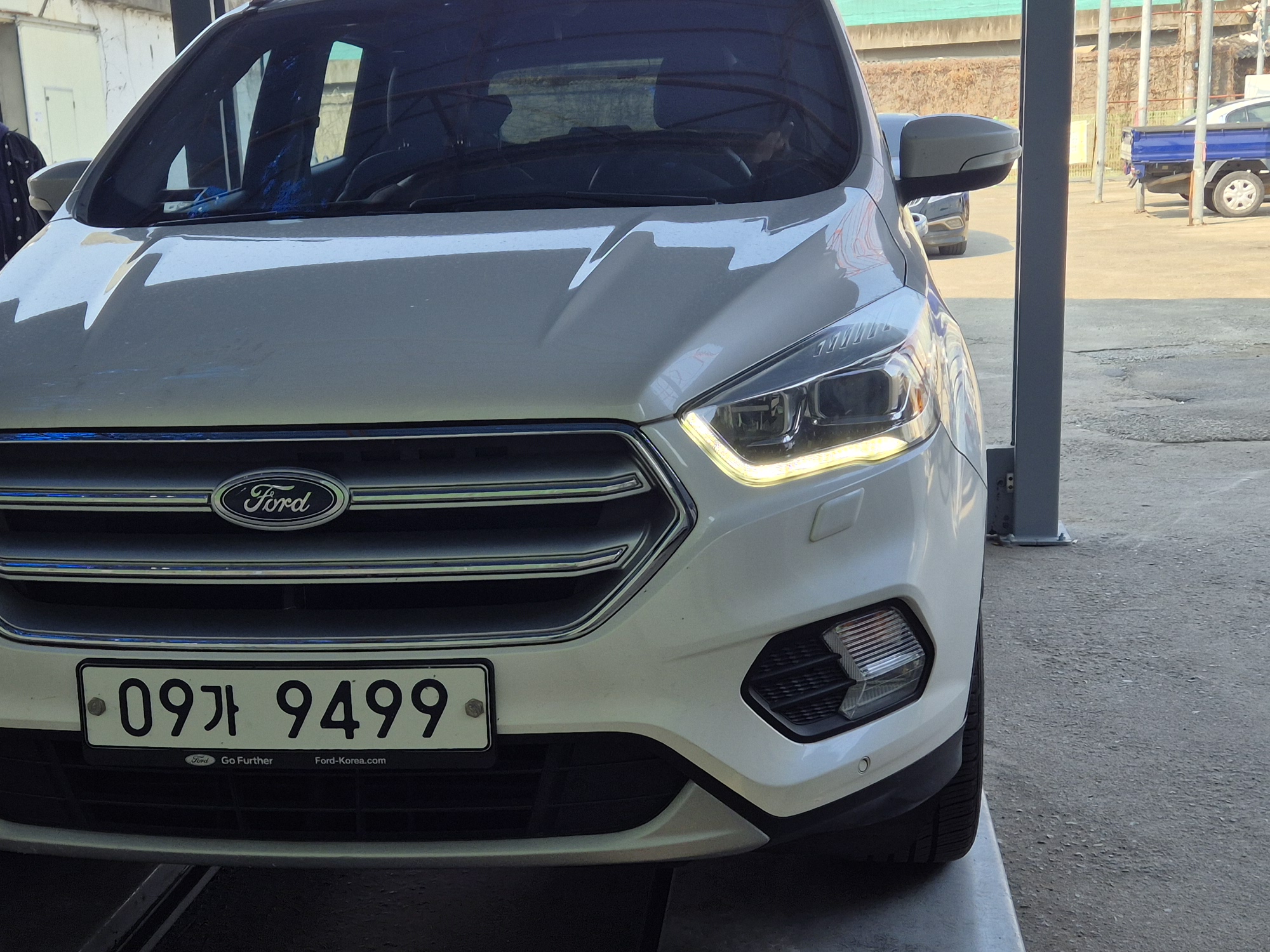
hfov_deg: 41.2
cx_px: 549
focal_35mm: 46
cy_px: 556
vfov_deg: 31.5
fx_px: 1688
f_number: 1.8
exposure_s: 1/604
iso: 25
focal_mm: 5.4
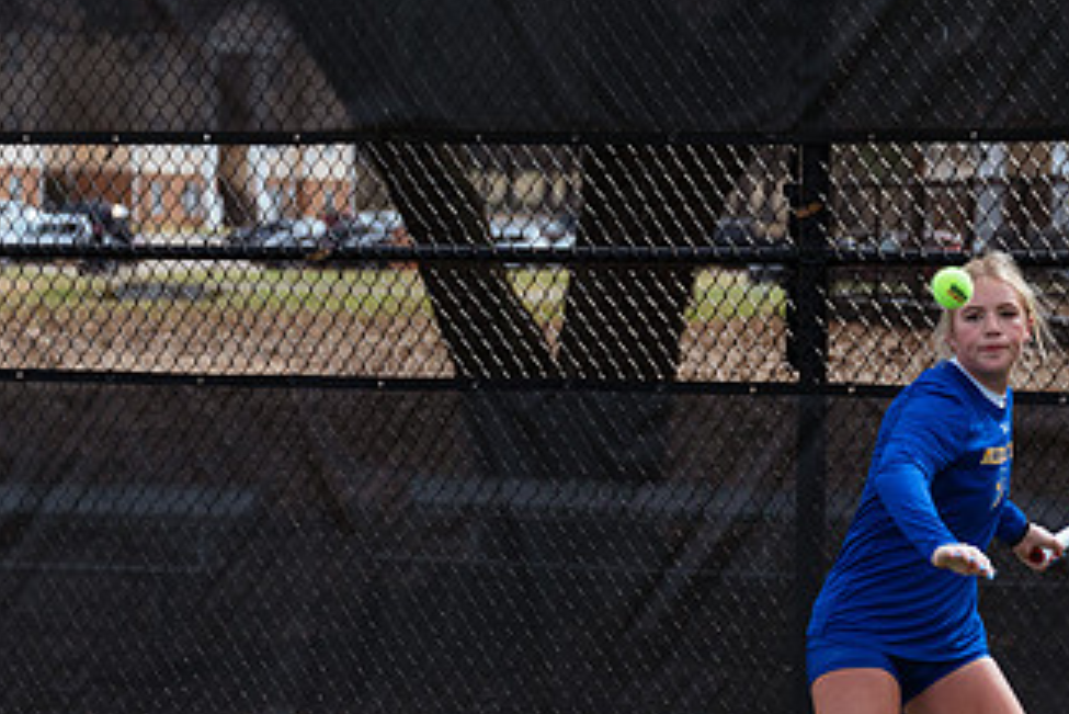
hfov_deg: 8.7
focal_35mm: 236
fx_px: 7011
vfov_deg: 5.8
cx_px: 942
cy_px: 484
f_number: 5.6
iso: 640
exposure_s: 1/2500
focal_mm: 122
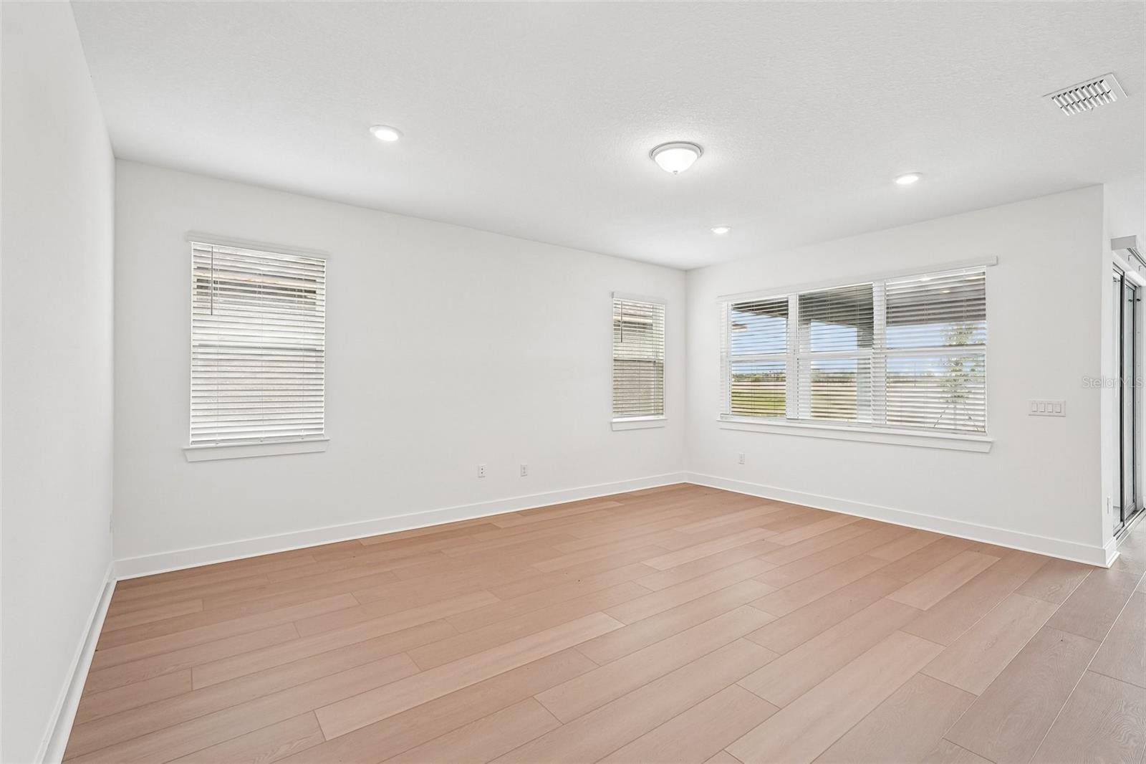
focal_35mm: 16
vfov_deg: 73.7
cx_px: 573
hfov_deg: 96.7
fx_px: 509
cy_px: 382
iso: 400
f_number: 8
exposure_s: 1/40
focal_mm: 16
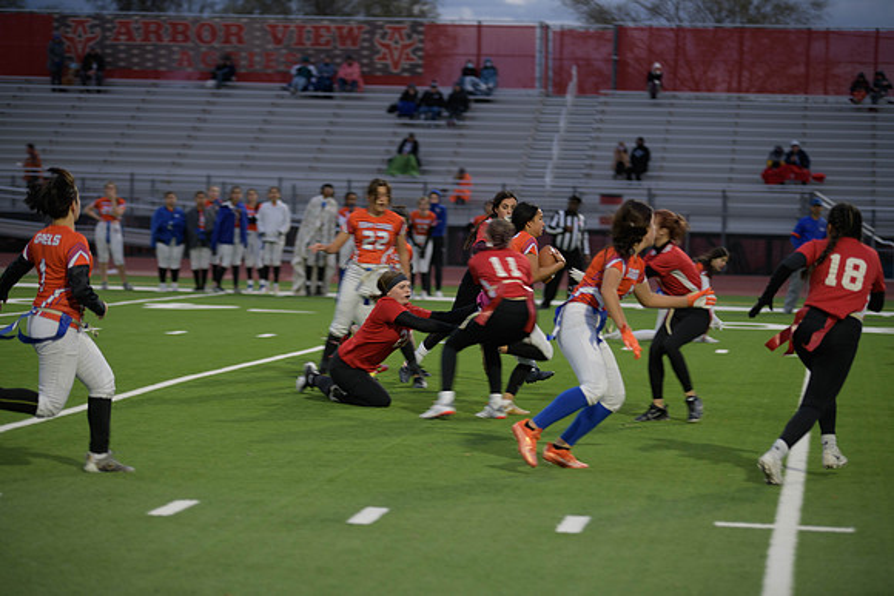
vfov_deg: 11.2
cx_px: 447
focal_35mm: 122
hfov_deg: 16.8
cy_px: 298
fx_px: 3030
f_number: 2.8
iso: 360
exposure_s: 1/200
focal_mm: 122
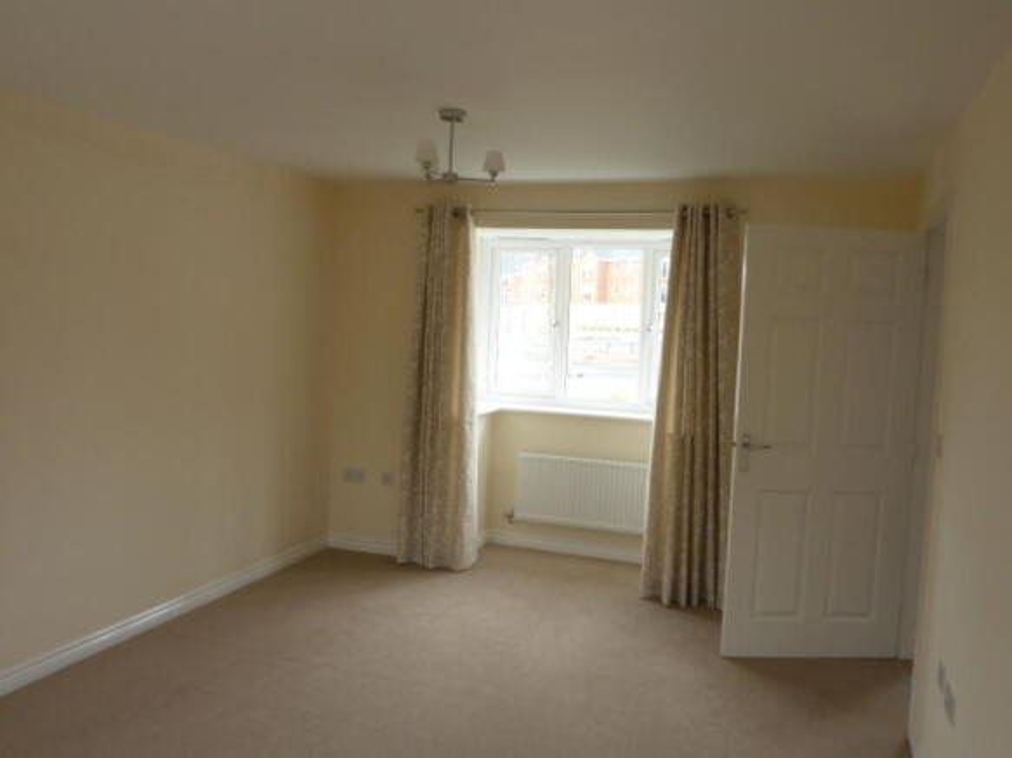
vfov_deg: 48.2
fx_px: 848
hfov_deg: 61.7
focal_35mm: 29
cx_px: 506
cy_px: 379
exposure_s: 1/40
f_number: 3.3
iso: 80
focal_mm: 4.1
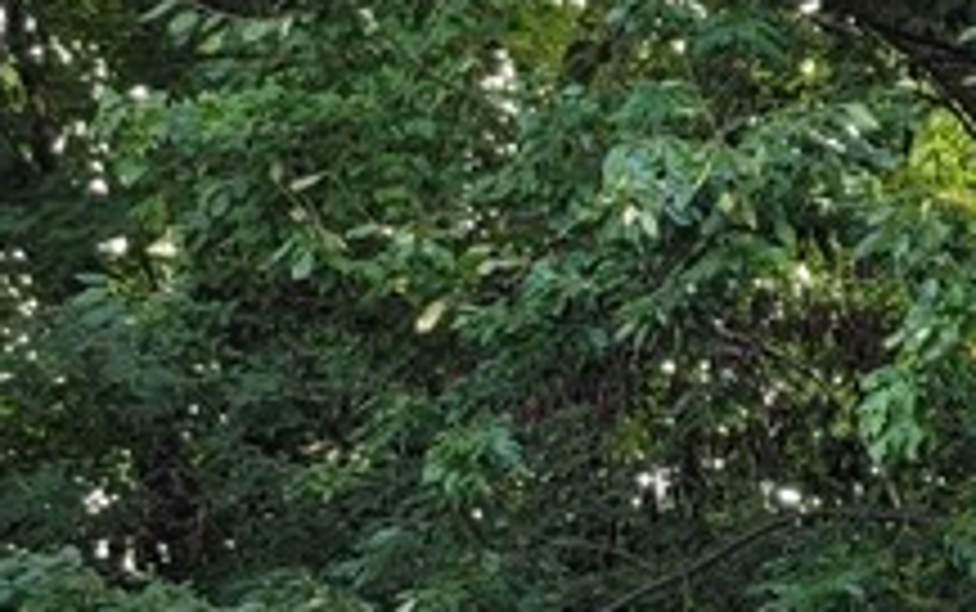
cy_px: 1593
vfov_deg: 8.9
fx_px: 3461
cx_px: 954
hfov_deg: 15.8
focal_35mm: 130
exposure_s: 1/127
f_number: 1.8
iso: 40
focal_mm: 5.4
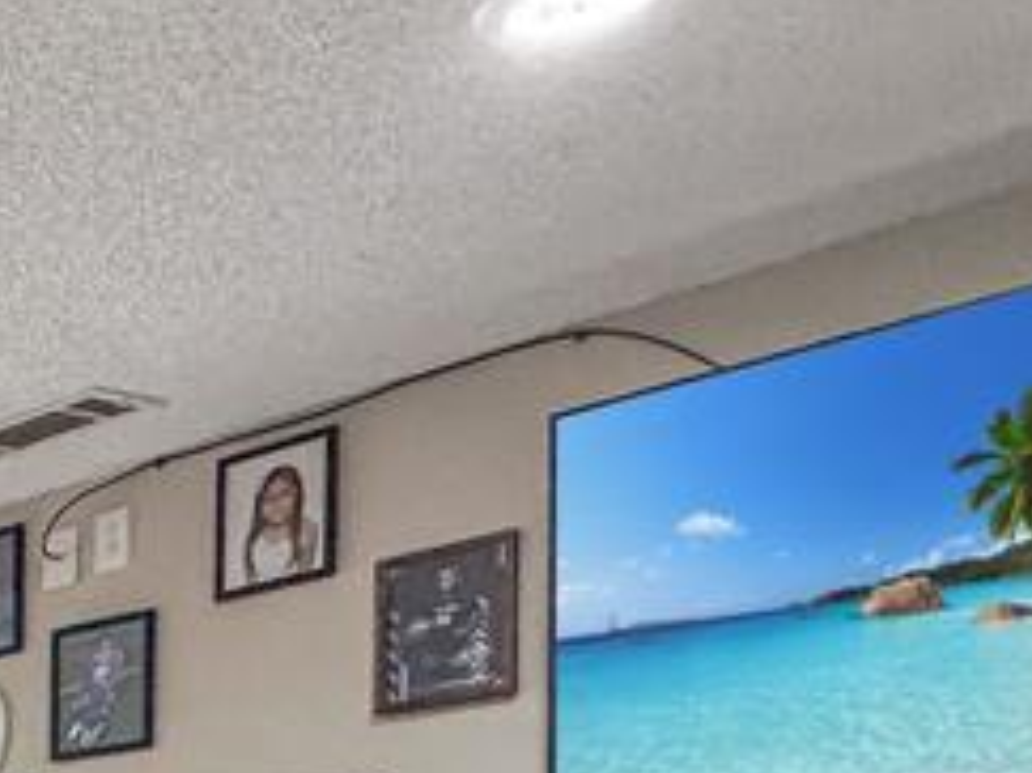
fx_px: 1758
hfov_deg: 21.4
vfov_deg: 18.2
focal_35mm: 59
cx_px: -824
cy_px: 1474
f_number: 2.2
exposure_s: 1/60
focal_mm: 2.22
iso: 400
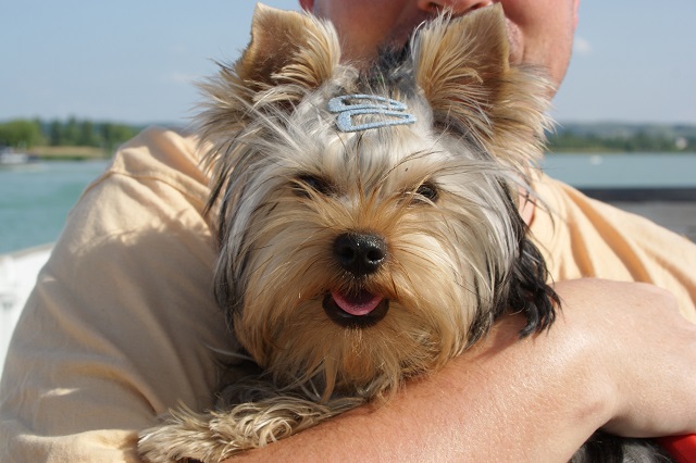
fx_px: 1014
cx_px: 348
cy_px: 232
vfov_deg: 25.7
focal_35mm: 52
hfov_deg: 37.9
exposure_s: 1/160
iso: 100
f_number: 11
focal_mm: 35
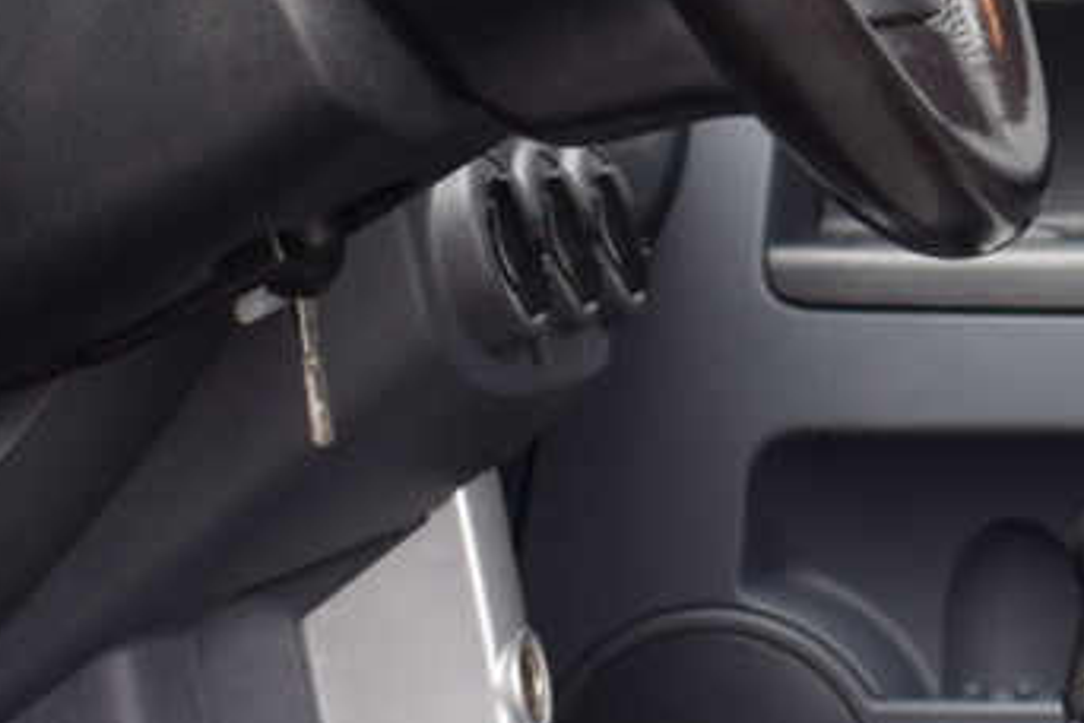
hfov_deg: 14.4
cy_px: 170
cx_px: 1534
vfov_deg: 10.1
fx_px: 4065
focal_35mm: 135
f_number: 4.5
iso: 400
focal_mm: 22
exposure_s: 1/80
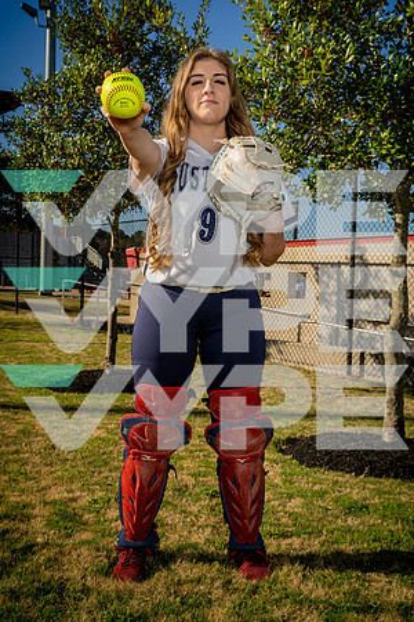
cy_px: 311
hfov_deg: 33.4
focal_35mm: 40
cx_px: 207
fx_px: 690
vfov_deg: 48.5
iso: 125
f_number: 10
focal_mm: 40
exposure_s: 1/250
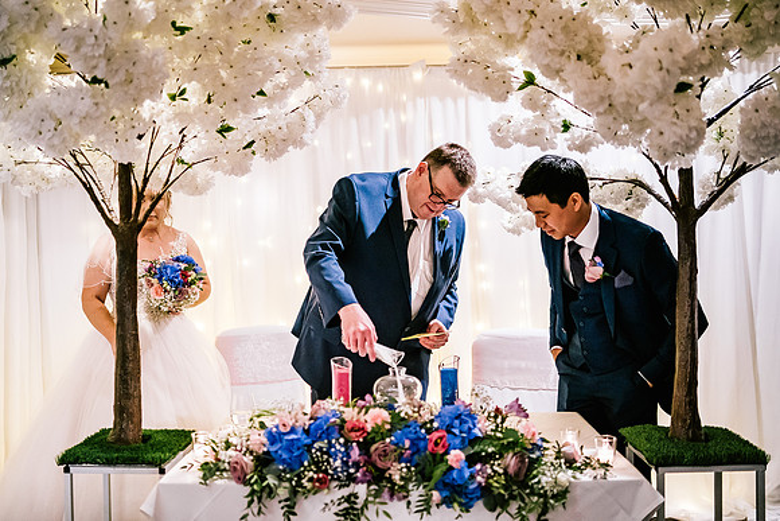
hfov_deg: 53.3
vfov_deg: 37.0
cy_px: 260
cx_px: 384
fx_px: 777
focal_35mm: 36
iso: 2500
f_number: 1.4
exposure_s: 1/250
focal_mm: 35
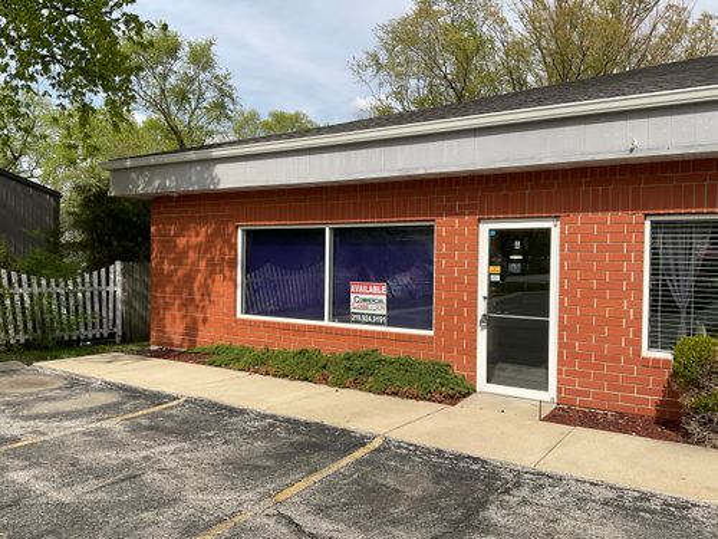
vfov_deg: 48.2
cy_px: 270
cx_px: 359
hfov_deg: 61.7
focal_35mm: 29
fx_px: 602
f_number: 1.8
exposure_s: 1/2141
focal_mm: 3
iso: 16
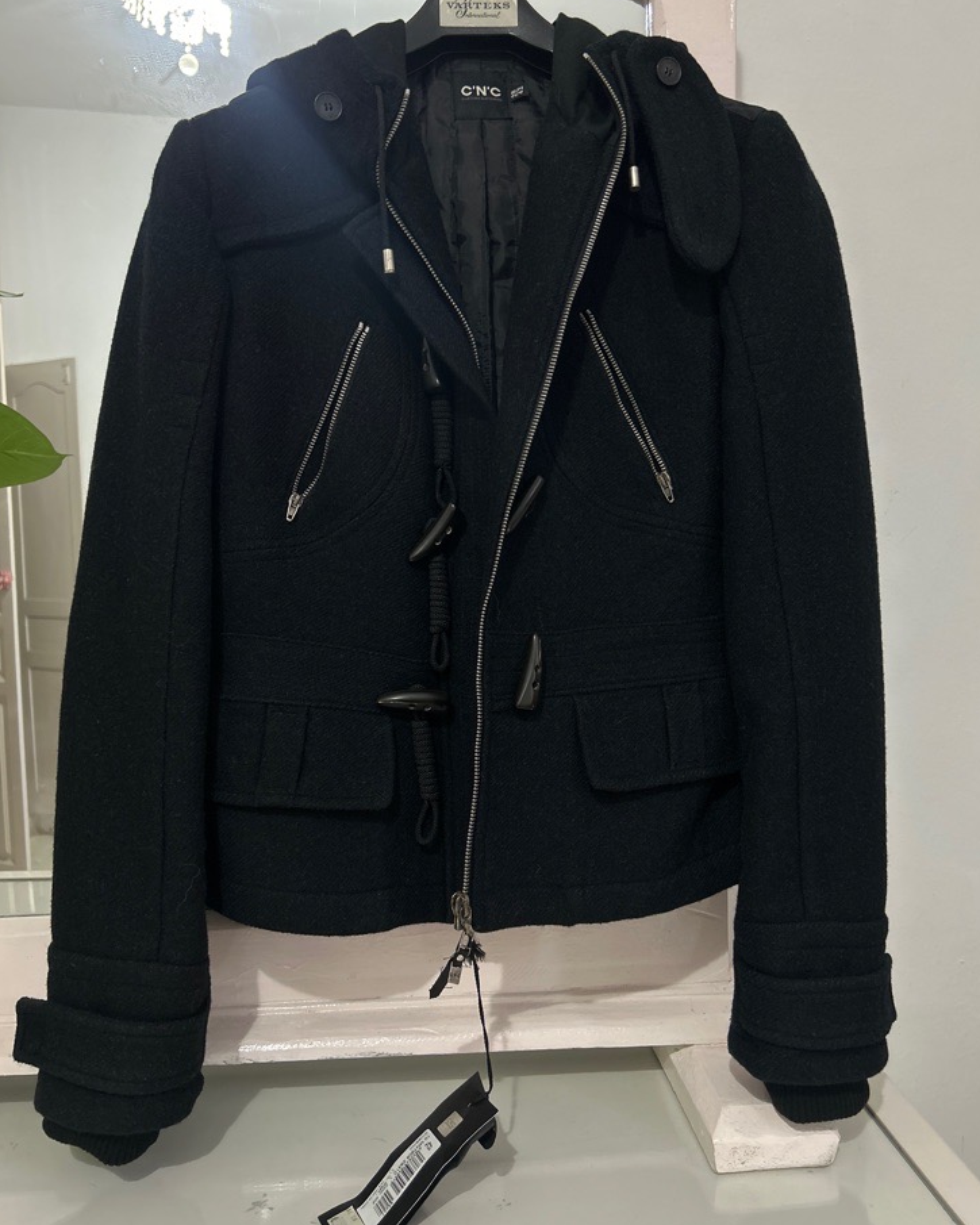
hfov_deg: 51.5
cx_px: 499
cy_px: 590
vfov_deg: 62.2
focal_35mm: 28
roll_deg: +1.0
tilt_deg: -2.3
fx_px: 1015
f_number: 1.5
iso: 250
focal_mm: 5.7
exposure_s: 1/50
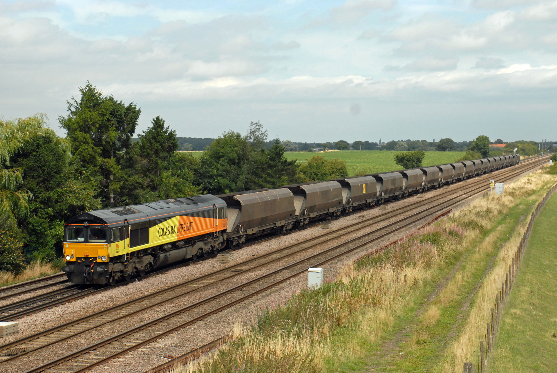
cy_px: 186
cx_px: 278
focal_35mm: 75
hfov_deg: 27.0
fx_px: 1162
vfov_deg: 18.2
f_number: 5.6
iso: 500
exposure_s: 1/2000
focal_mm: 50
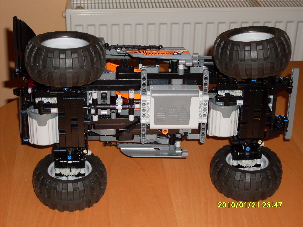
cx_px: 152
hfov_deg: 24.1
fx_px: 709
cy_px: 114
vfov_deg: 18.2
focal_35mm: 81
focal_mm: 13.5
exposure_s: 1/60
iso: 100
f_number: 4
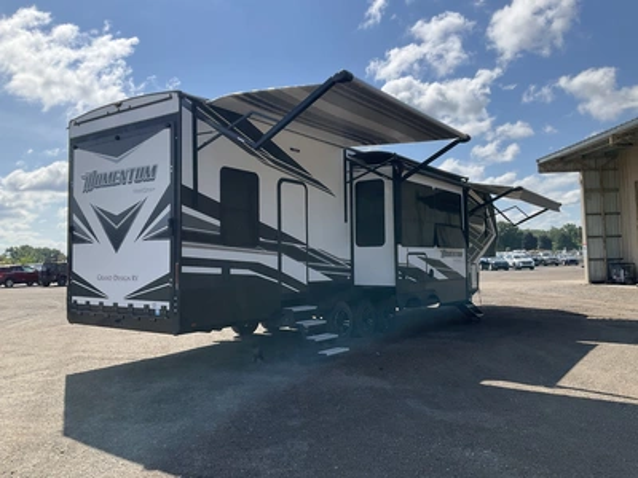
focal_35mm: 29
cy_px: 239
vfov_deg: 48.2
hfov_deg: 61.7
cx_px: 319
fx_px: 534
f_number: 1.8
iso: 25
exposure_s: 1/2141
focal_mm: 3
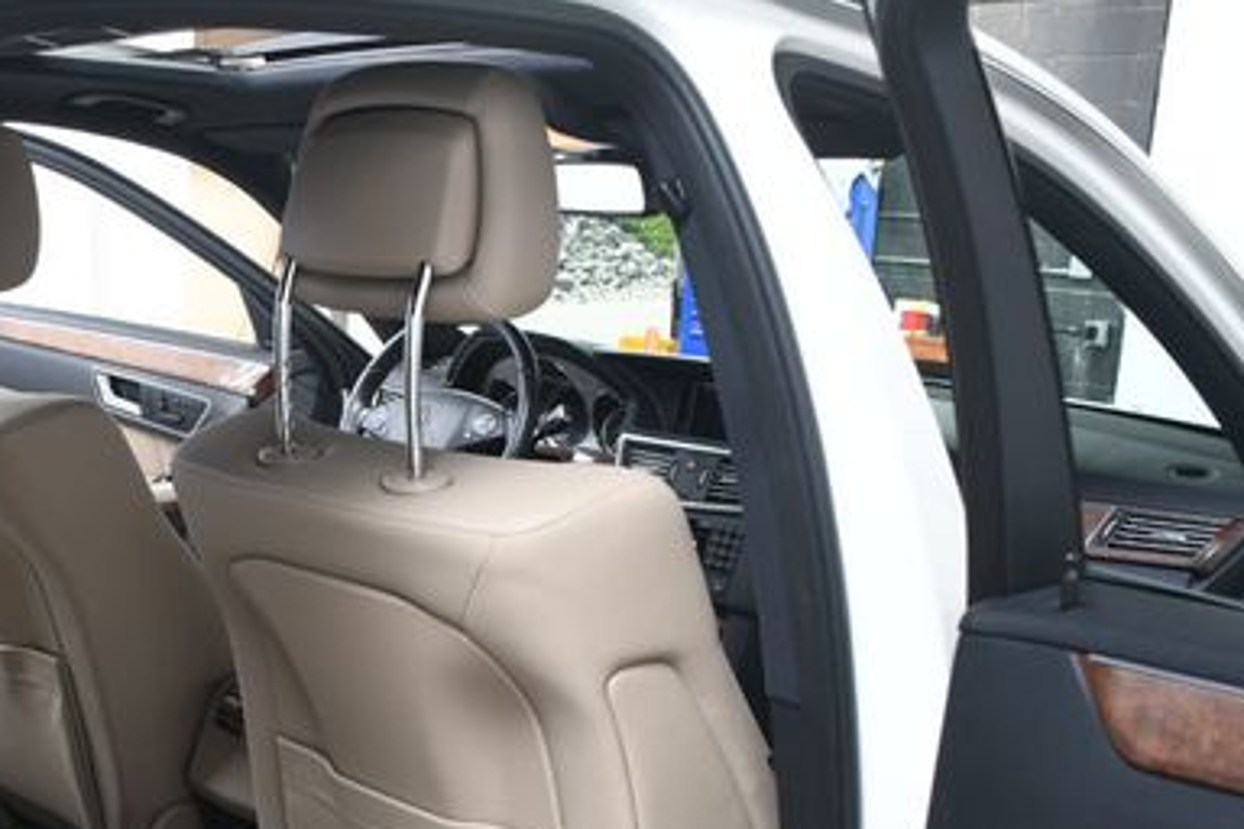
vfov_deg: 29.4
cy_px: 631
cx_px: 282
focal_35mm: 45
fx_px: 1555
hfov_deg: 42.0
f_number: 5
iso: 100
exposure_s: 1/160
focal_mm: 18
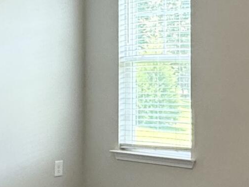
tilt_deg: +1.7
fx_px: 604
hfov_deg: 22.9
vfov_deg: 17.5
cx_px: 204
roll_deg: +0.6
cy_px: 56
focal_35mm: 84
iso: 200
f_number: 2.2
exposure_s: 1/120
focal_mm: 2.22
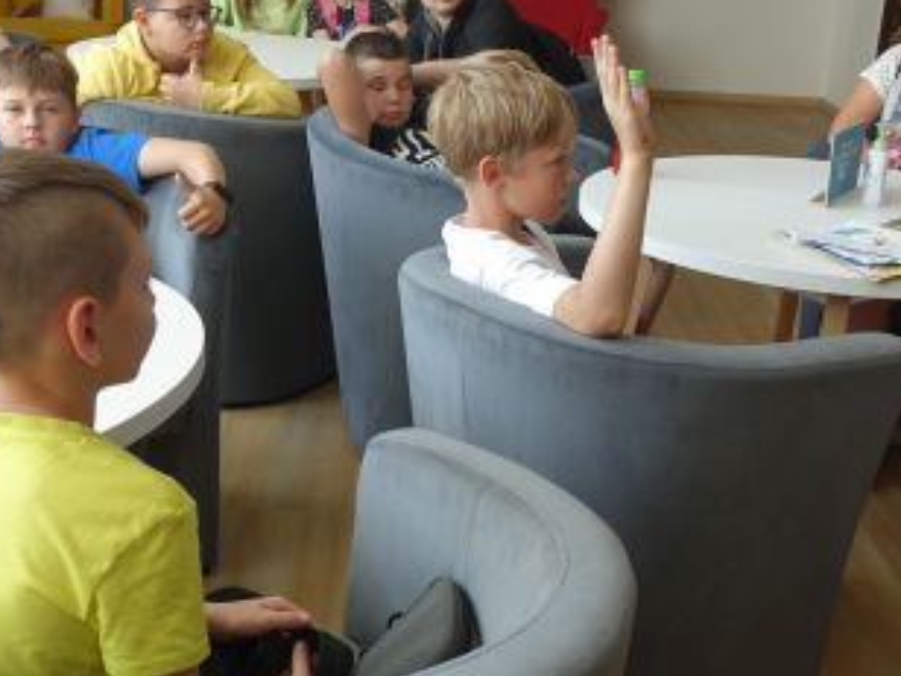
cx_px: 527
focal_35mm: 48
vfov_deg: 30.0
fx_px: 1249
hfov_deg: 39.5
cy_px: 461
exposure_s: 1/100
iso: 125
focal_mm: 8.8
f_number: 2.8
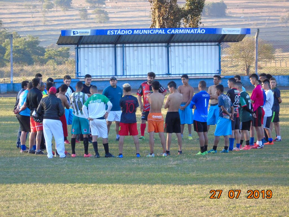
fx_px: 2647
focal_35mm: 317
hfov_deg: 6.3
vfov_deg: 4.7
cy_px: 108
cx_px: 144
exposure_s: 1/125
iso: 400
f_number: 5.1
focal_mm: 57
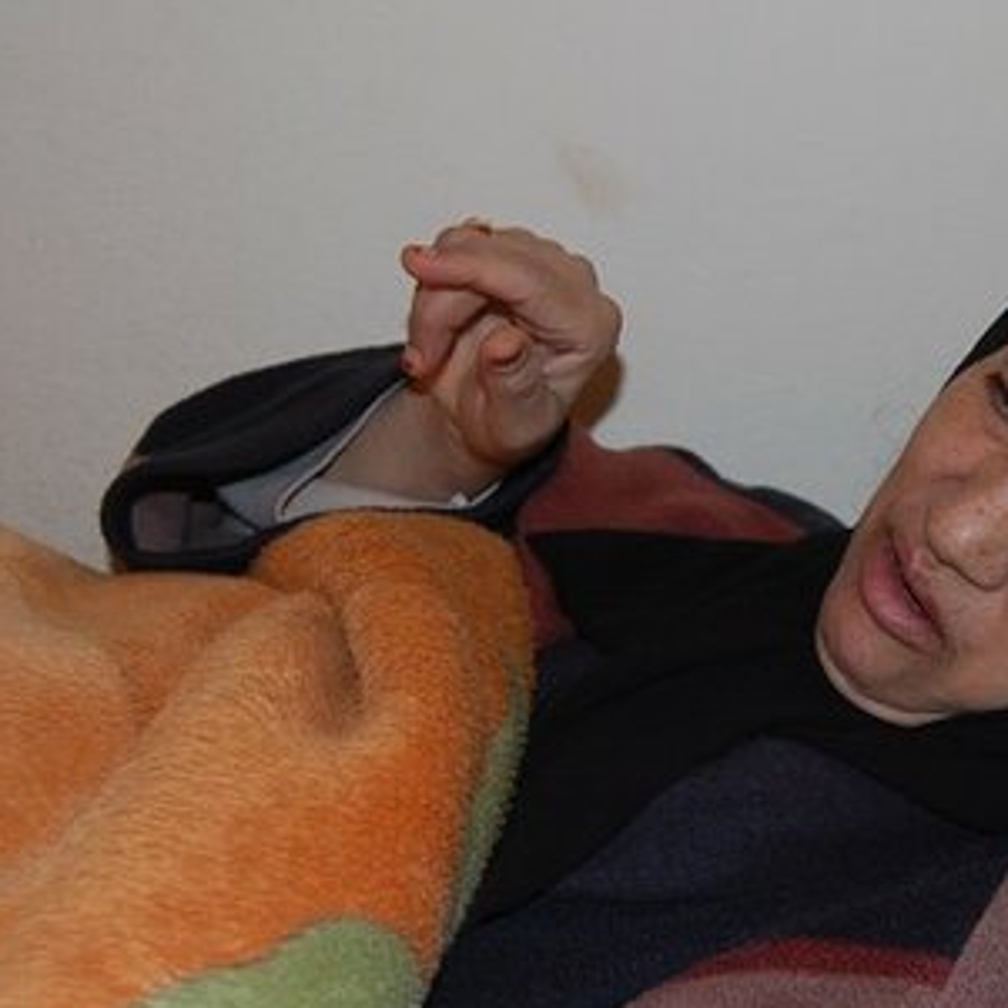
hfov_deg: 24.1
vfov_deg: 24.3
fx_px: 2339
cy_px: 584
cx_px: 757
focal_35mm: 71
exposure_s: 1/60
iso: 400
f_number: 4.2
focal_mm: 28
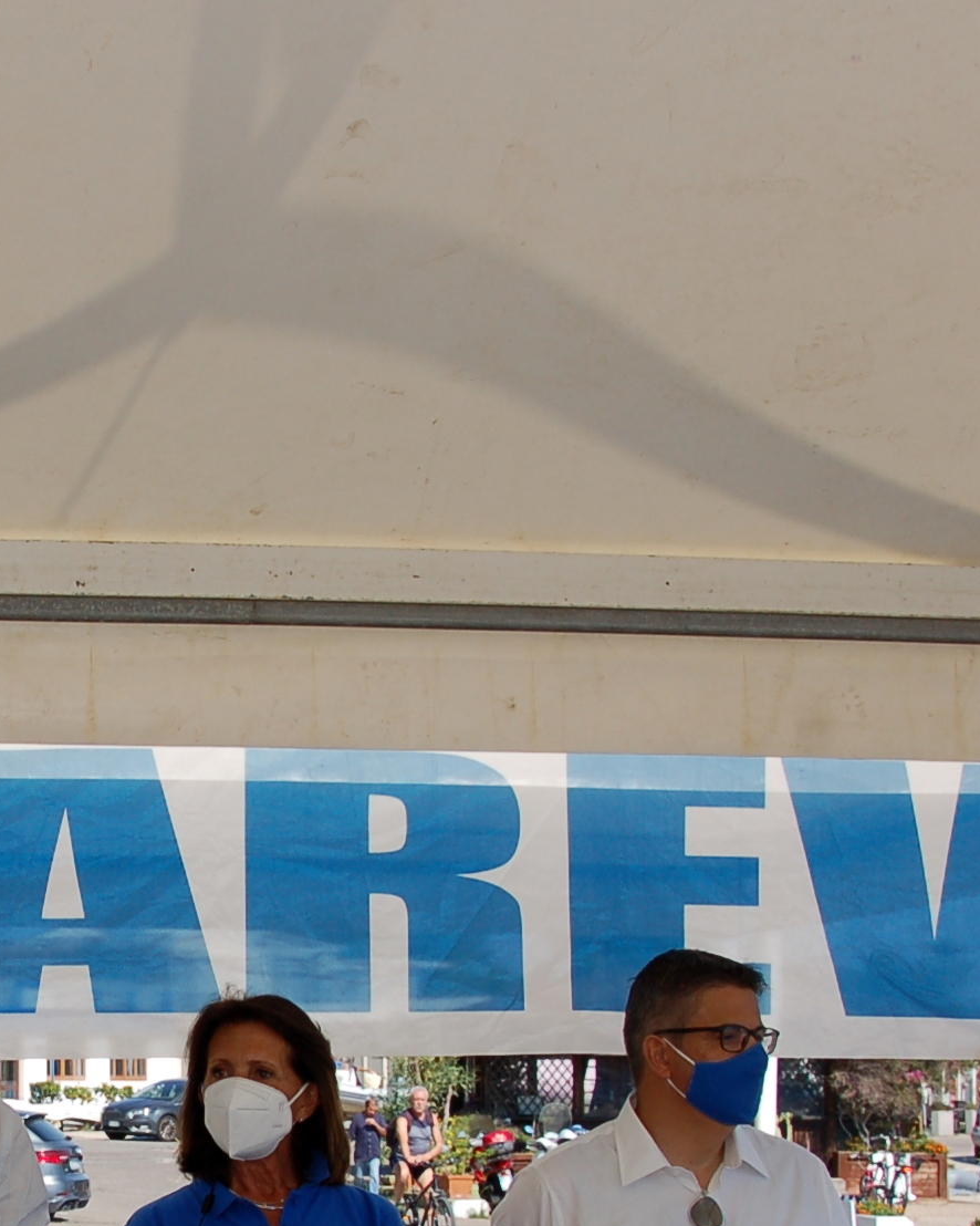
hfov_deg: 17.9
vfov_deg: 22.4
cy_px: 1027
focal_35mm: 84
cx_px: 28
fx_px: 3046
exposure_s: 1/320
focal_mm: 22
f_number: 9
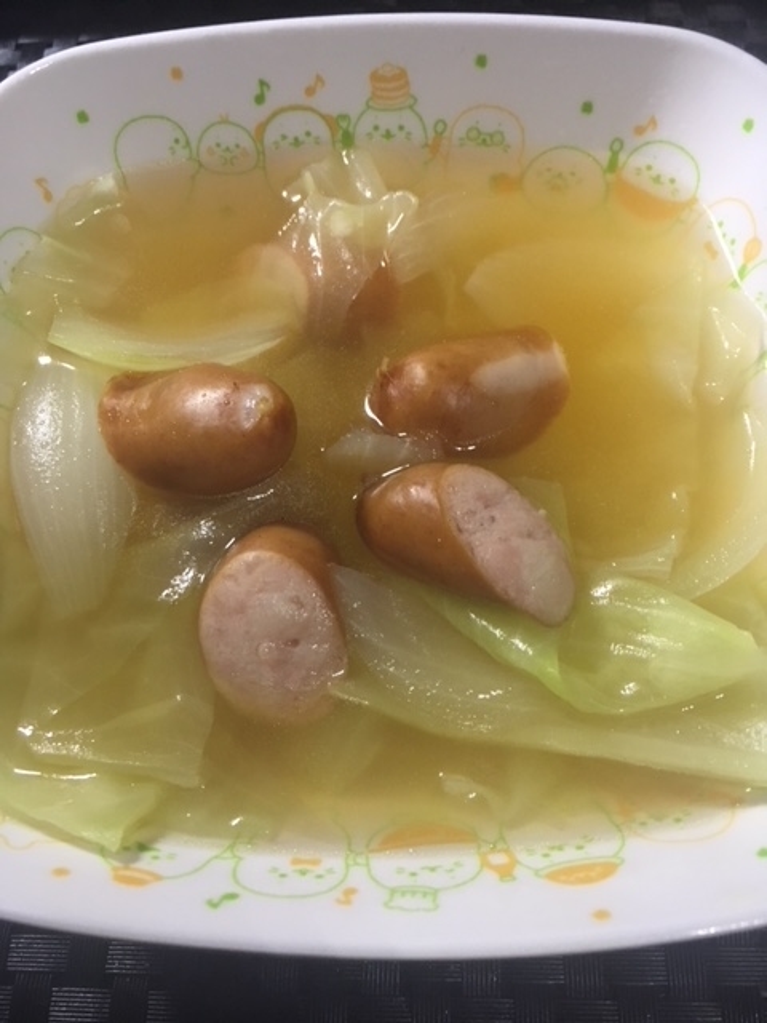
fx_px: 857
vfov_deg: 61.7
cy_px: 512
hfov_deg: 48.2
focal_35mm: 29
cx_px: 384
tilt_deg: -66.1
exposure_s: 1/30
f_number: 2.2
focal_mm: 4.15
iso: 100
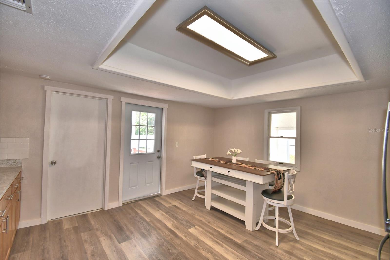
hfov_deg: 100.4
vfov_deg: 77.3
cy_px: 130
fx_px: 162
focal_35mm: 15
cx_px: 195
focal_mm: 10
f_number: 4.5
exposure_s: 1/60
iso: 160
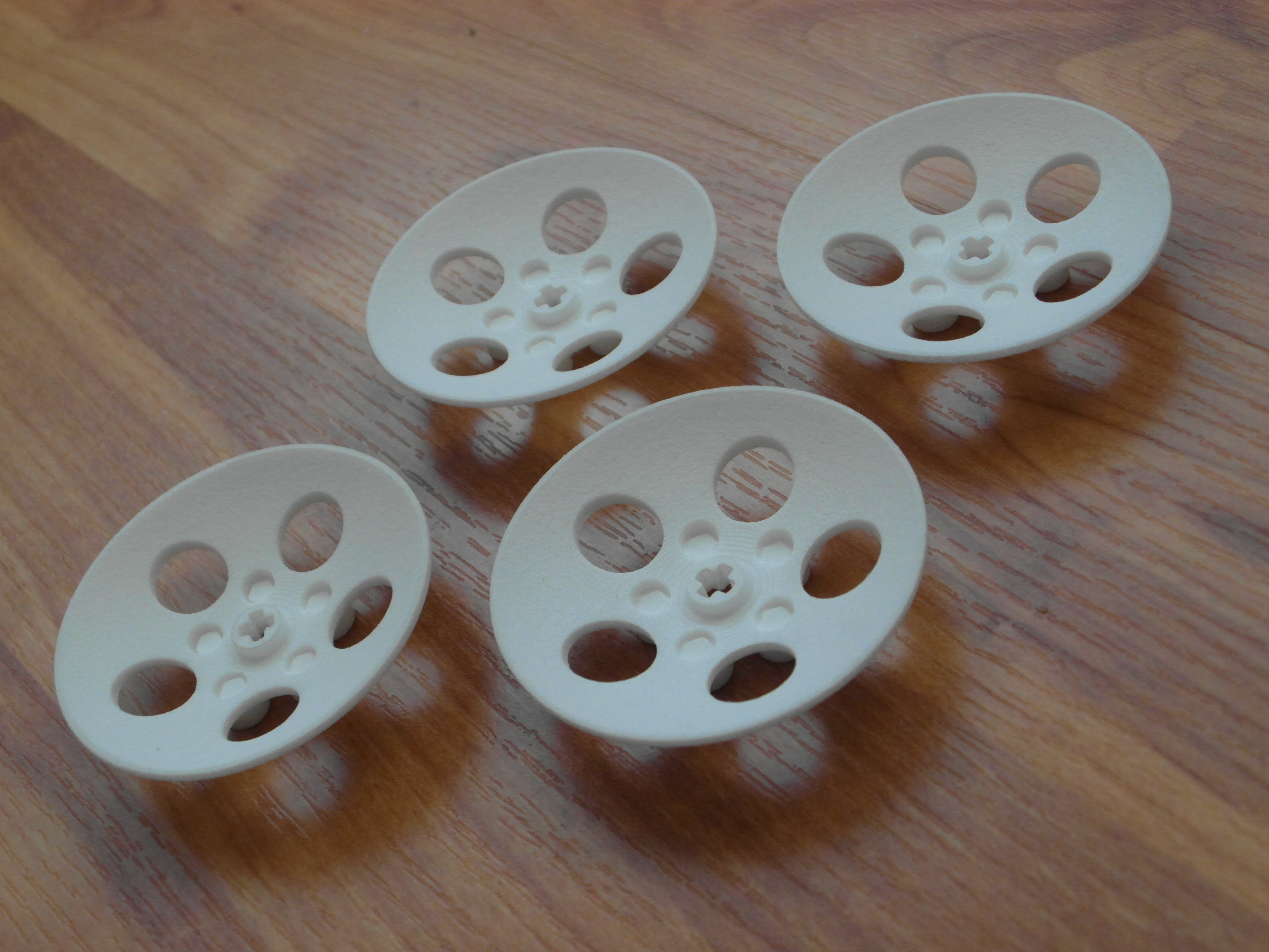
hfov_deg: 36.8
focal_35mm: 52
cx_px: 634
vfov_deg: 28.0
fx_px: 1906
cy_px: 476
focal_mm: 9.2
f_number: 3.4
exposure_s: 1/45
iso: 400
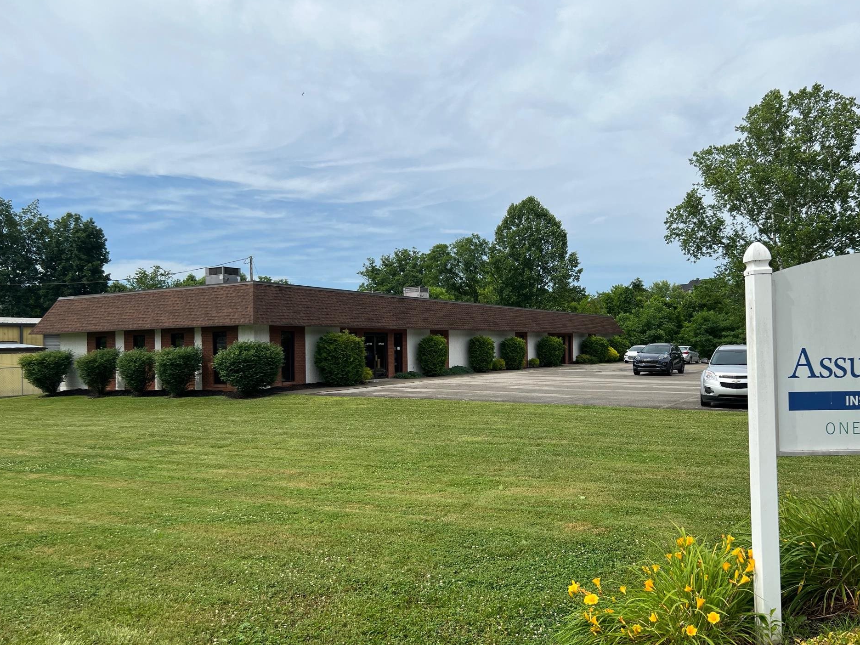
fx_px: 696
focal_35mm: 28
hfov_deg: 63.4
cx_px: 443
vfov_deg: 49.7
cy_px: 336
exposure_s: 1/4831
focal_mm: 5.7
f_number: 1.5
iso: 50
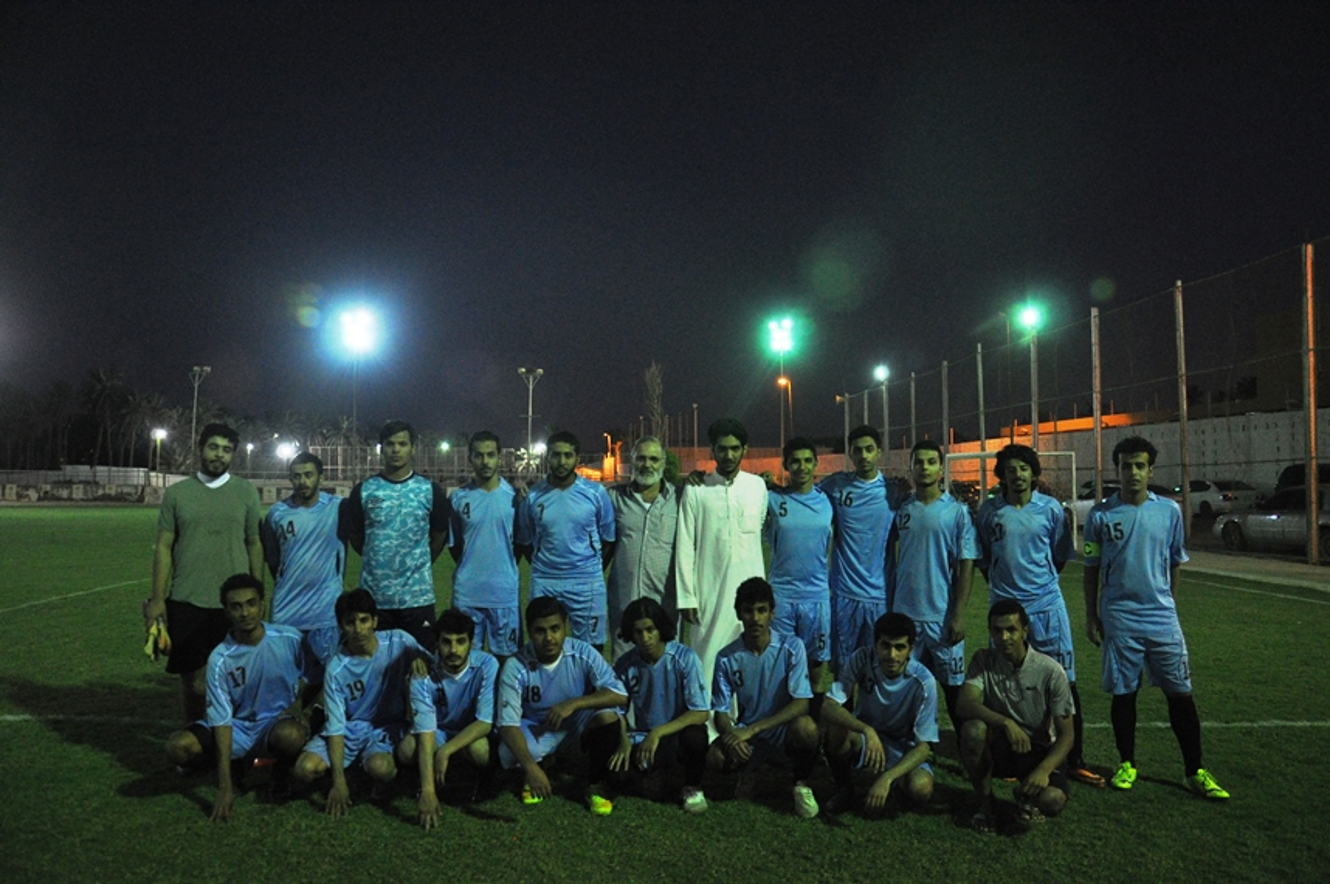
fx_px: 996
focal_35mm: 27
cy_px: 442
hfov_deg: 67.4
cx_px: 665
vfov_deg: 47.8
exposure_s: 1/30
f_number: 3.5
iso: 1600
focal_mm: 18
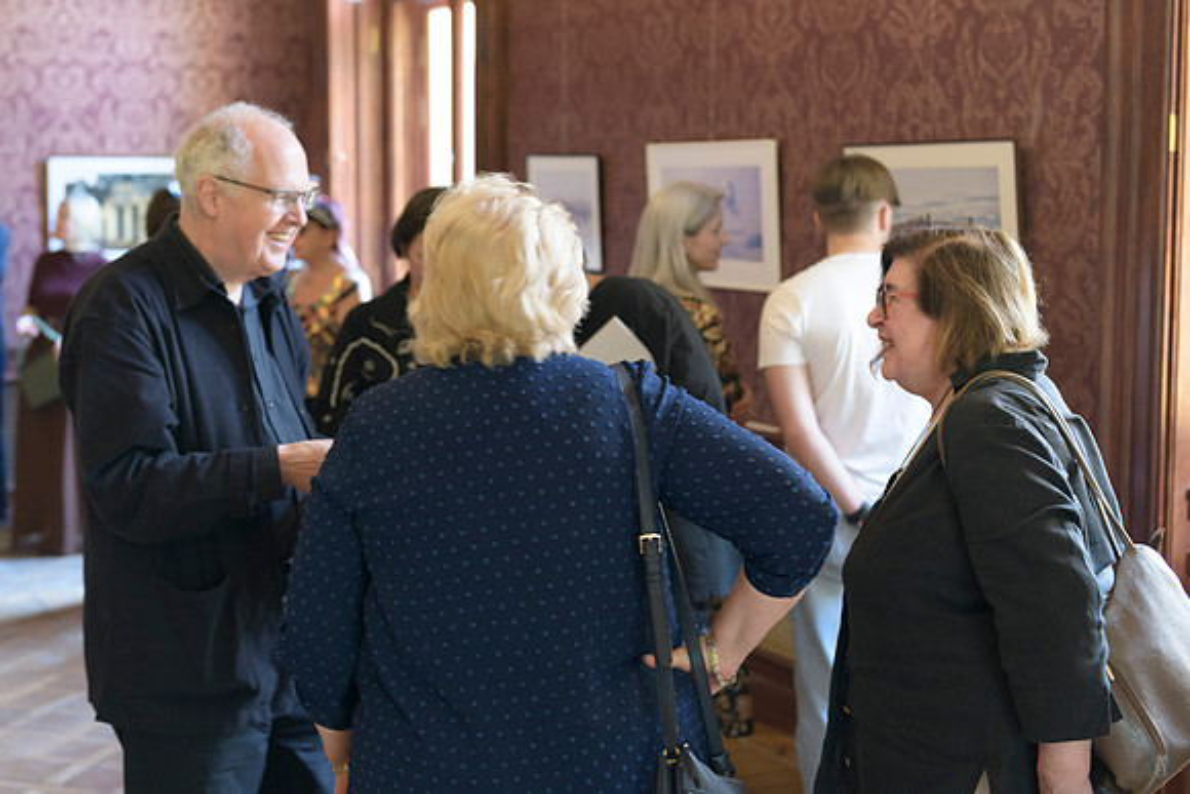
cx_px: 537
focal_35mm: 53
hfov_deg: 37.7
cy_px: 358
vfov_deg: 25.7
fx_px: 1742
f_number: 3.5
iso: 2500
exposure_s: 1/100
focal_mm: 48
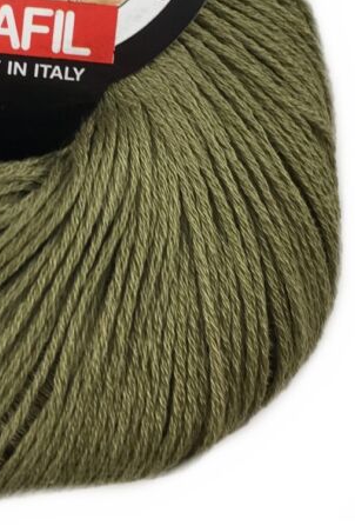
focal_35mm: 80
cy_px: 75
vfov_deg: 24.8
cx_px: 47
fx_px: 1181
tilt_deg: -71.7
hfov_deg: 16.9
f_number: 2.2
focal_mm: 4.15
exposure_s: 1/50
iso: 32
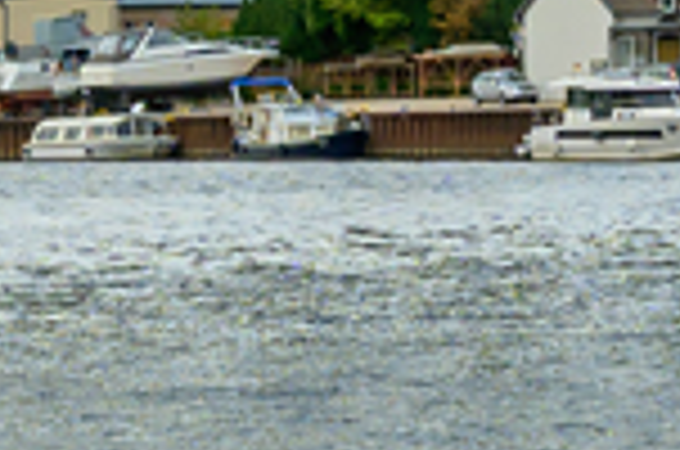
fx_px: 4392
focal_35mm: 233
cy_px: 148
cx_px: 284
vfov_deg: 5.9
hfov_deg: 8.9
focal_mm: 19.5
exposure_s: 1/750
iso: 200
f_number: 8
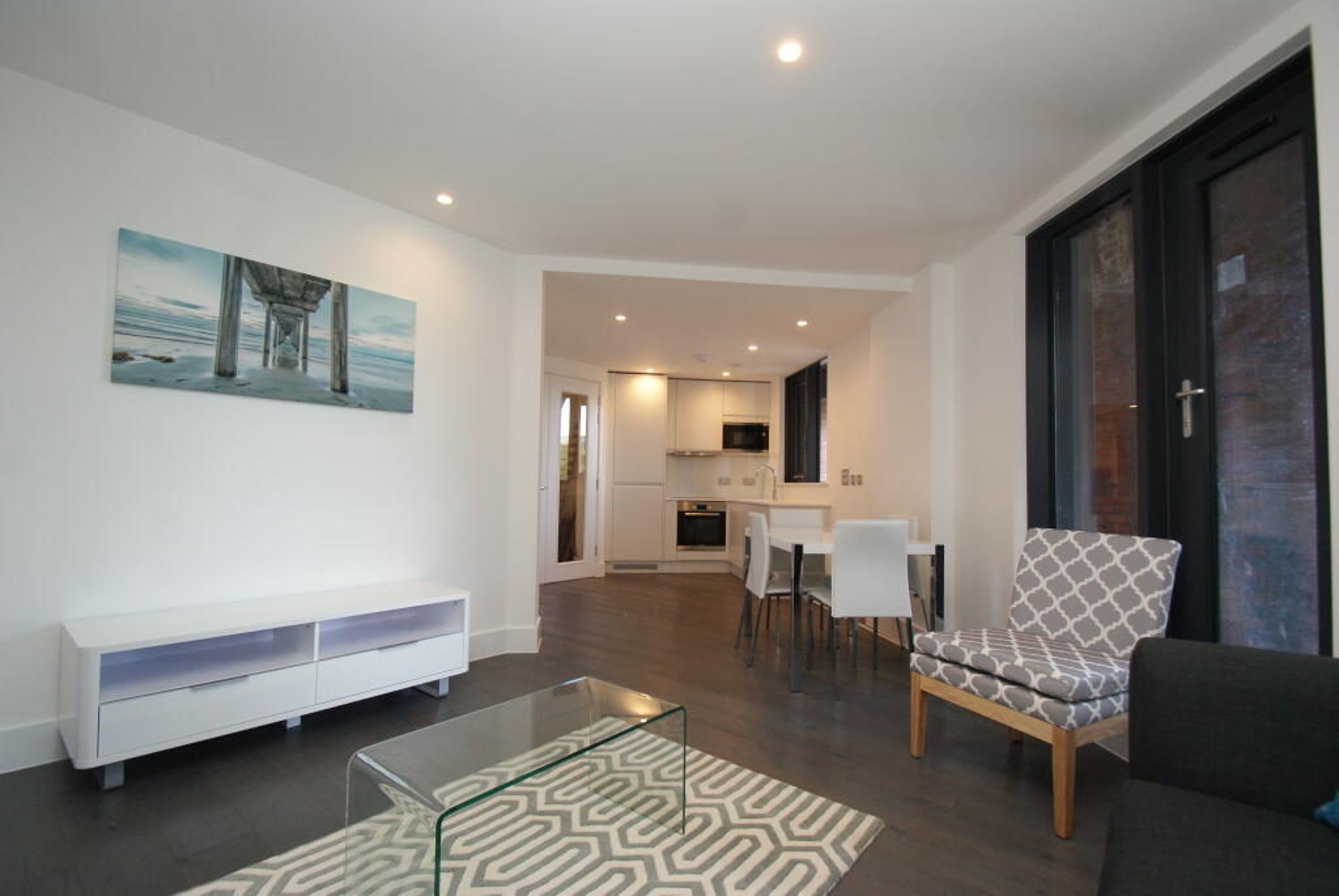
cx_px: 670
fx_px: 558
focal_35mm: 15
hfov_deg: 100.3
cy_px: 448
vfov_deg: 77.5
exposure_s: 1/60
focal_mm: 10
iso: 400
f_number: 5.6
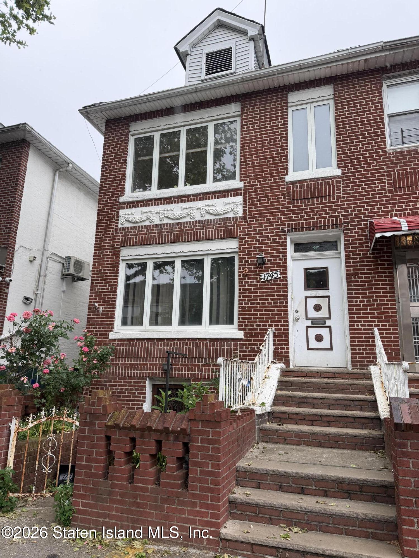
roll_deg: -2.1
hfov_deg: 56.8
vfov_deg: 71.6
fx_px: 387
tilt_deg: +13.6
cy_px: 279
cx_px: 210
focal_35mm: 24
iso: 100
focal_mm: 6.76
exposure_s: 1/464
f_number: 1.78
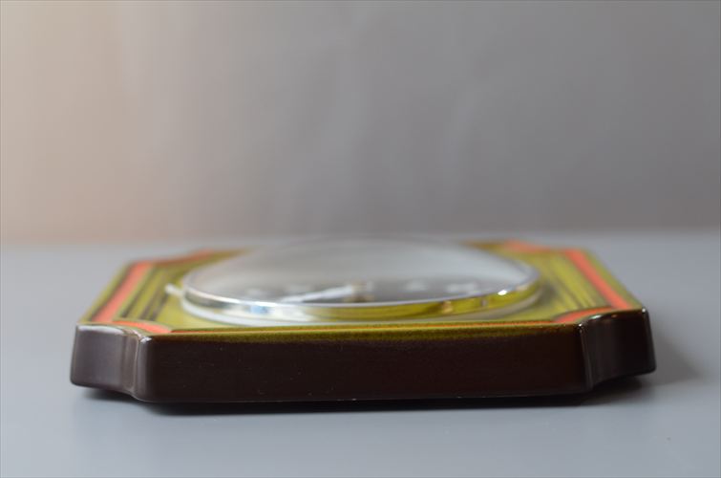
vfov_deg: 18.1
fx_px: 1499
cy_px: 239
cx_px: 360
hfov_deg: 27.0
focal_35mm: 75
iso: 640
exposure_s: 1/100
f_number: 2.8
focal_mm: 50
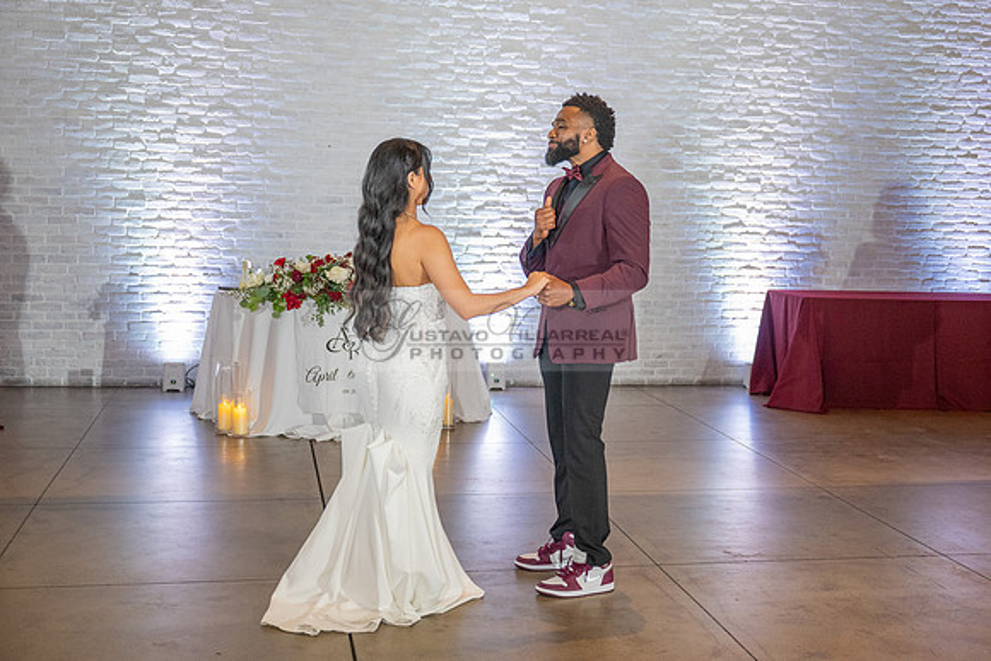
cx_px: 562
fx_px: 1269
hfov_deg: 42.6
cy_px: 297
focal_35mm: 46
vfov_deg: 29.2
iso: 2000
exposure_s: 1/200
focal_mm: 40
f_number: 2.8
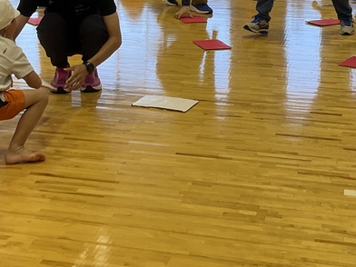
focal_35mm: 74
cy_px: 1
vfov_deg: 19.3
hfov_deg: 26.3
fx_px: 761
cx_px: 158
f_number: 1.8
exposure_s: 1/122
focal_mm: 3
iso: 32
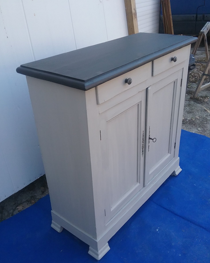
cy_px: 138
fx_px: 256
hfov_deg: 44.5
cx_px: 106
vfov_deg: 54.2
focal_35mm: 33
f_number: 2.2
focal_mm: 3.3
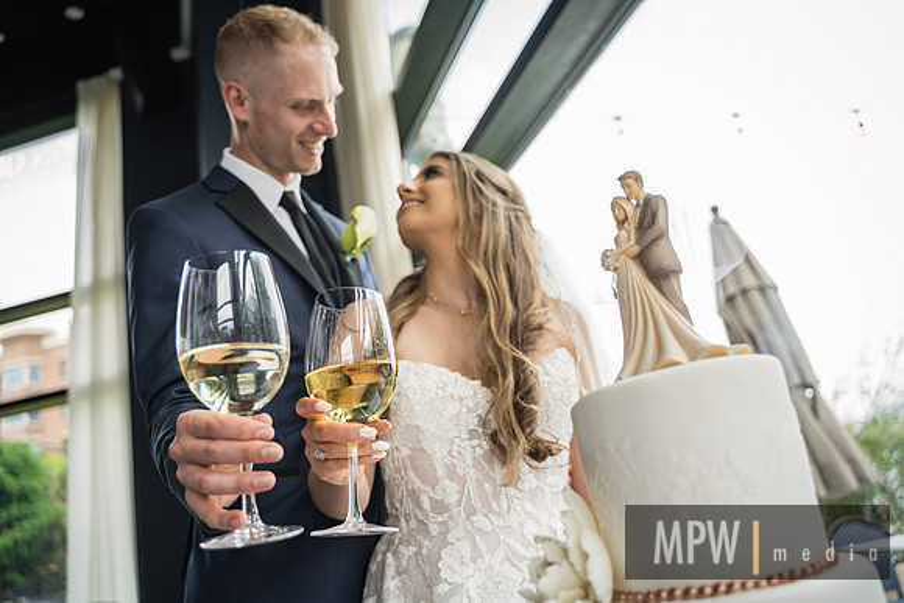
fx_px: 703
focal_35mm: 28
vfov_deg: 46.4
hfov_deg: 65.5
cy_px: 302
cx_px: 452
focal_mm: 28
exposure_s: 1/100
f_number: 2.8
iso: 100
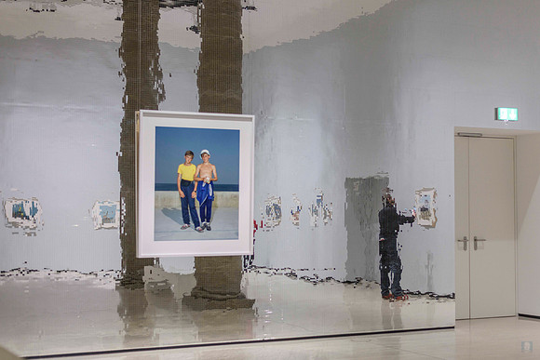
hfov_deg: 33.9
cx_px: 318
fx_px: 883
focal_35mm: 59
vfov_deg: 23.1
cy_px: 184
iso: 160
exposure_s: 1/100
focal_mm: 50
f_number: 1.8
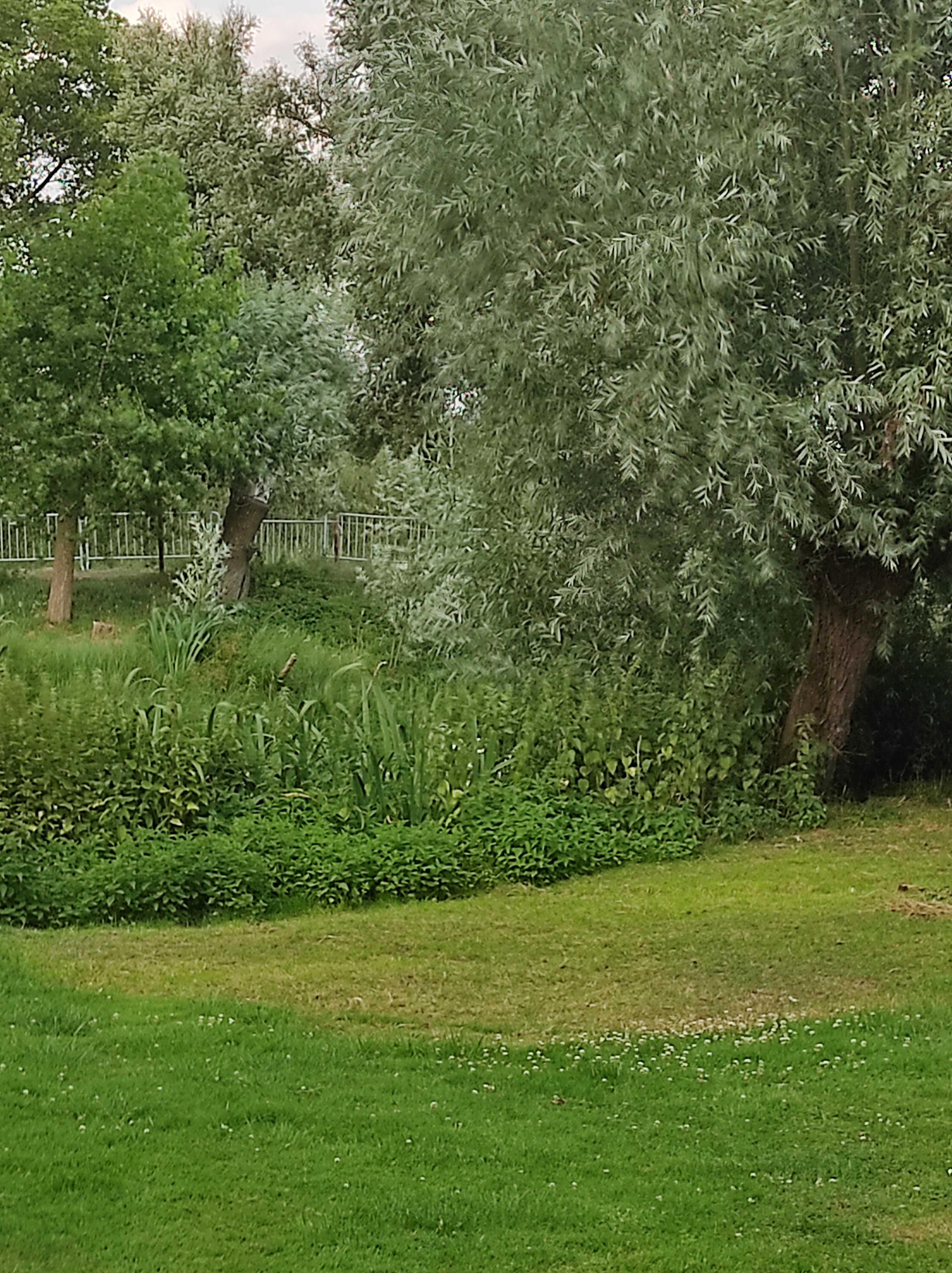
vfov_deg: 69.4
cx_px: 476
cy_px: 636
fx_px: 918
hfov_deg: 54.8
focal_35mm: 25
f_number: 1.89
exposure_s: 1/1307
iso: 100
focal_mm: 5.43
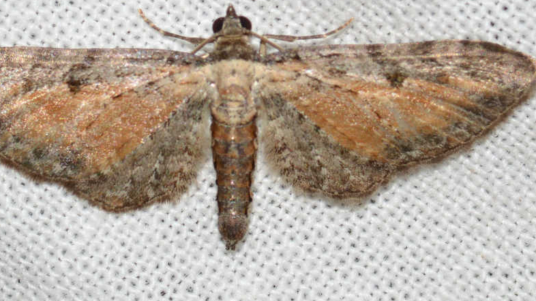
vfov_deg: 6.3
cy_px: 110
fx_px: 2729
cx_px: 235
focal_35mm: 192
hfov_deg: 11.2
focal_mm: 100
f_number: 20
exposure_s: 1/200
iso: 100
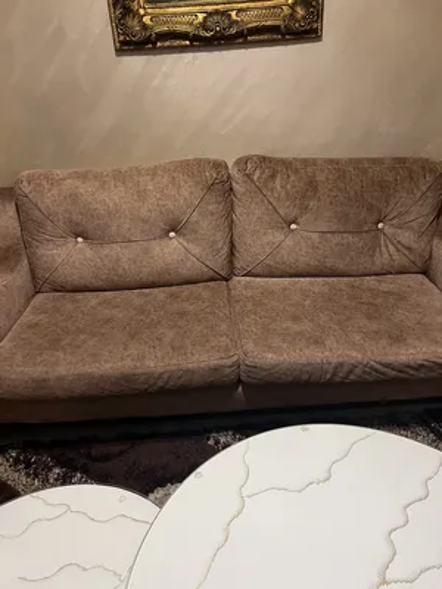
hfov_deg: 53.1
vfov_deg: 67.3
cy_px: 294
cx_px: 221
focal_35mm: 26
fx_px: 443
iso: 320
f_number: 1.5
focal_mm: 5.7
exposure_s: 1/50
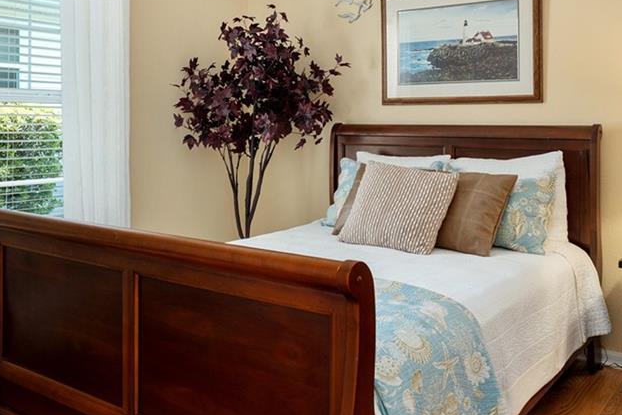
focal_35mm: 36
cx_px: 352
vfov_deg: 36.3
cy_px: 118
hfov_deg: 53.0
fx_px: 622
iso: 400
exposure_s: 1/4
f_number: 7.1
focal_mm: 14
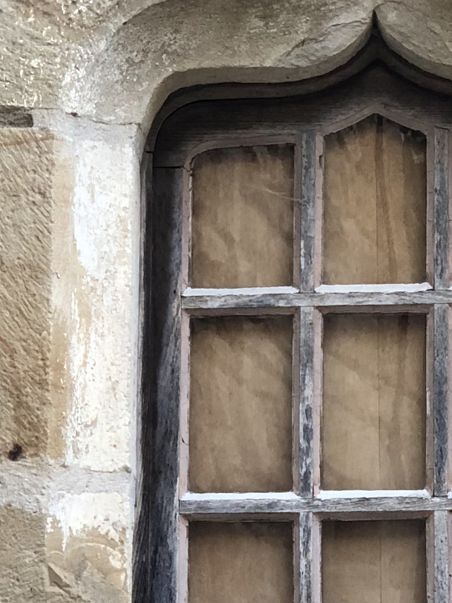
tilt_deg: +7.4
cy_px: 455
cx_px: 404
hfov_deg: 7.5
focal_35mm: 197
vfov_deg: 10.0
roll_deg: +0.3
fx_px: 3430
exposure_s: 1/60
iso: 40
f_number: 2.4
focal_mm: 6
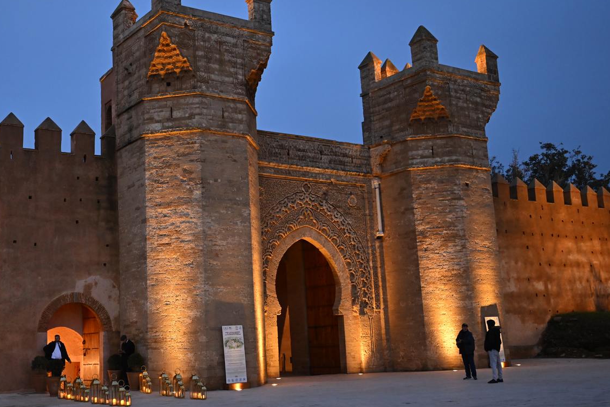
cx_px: 192
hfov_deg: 43.1
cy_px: 178
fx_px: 758
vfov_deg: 30.0
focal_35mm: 45
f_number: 2.8
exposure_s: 1/60
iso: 1600
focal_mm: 31.5
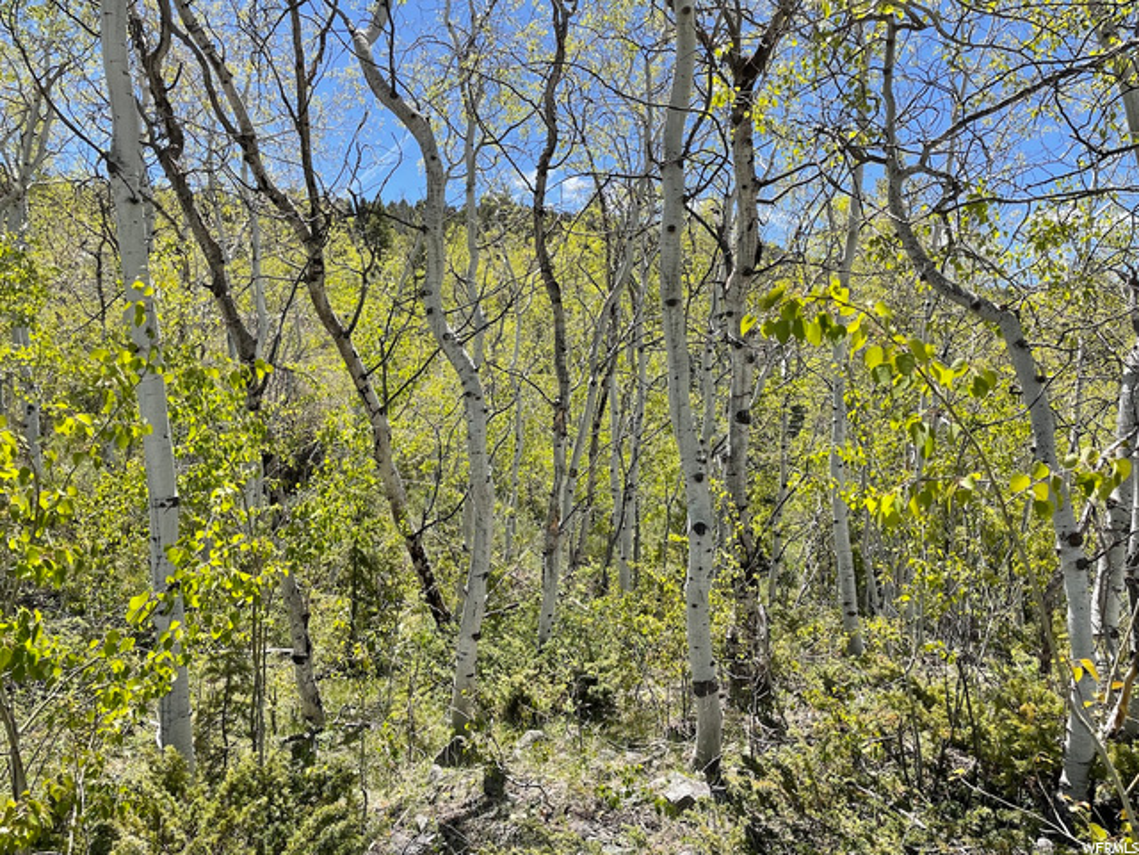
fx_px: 856
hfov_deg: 67.3
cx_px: 570
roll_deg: +0.6
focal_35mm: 26
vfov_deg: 53.1
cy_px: 428
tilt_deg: +3.2
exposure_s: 1/1618
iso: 32
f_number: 1.6
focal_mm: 4.2
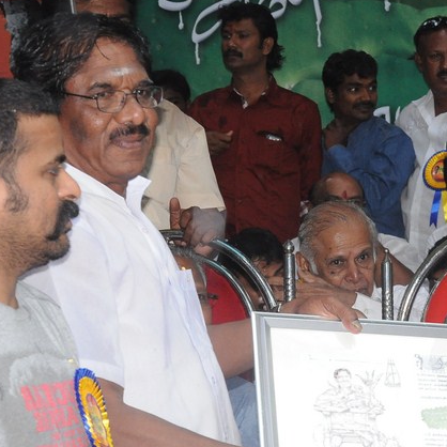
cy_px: 229
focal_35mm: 156
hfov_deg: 11.1
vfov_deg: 11.2
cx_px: 398
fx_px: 2279
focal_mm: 50
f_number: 11
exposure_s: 1/125
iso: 1250
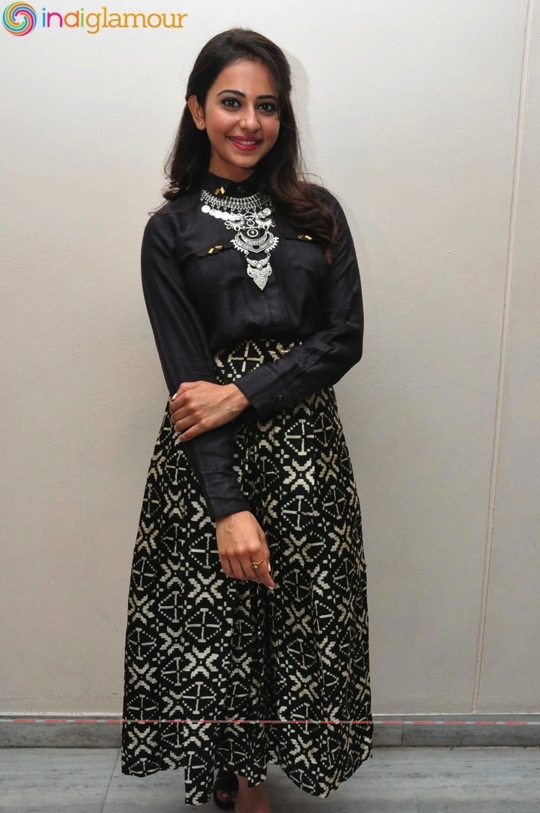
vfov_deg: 59.5
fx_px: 710
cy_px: 406
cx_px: 270
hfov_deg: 41.6
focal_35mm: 32
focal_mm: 21
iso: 1600
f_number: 10
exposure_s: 1/125
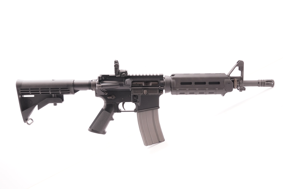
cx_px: 142
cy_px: 94
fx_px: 342
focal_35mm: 44
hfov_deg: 44.9
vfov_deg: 30.9
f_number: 5.6
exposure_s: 1/125
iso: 1000
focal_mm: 29
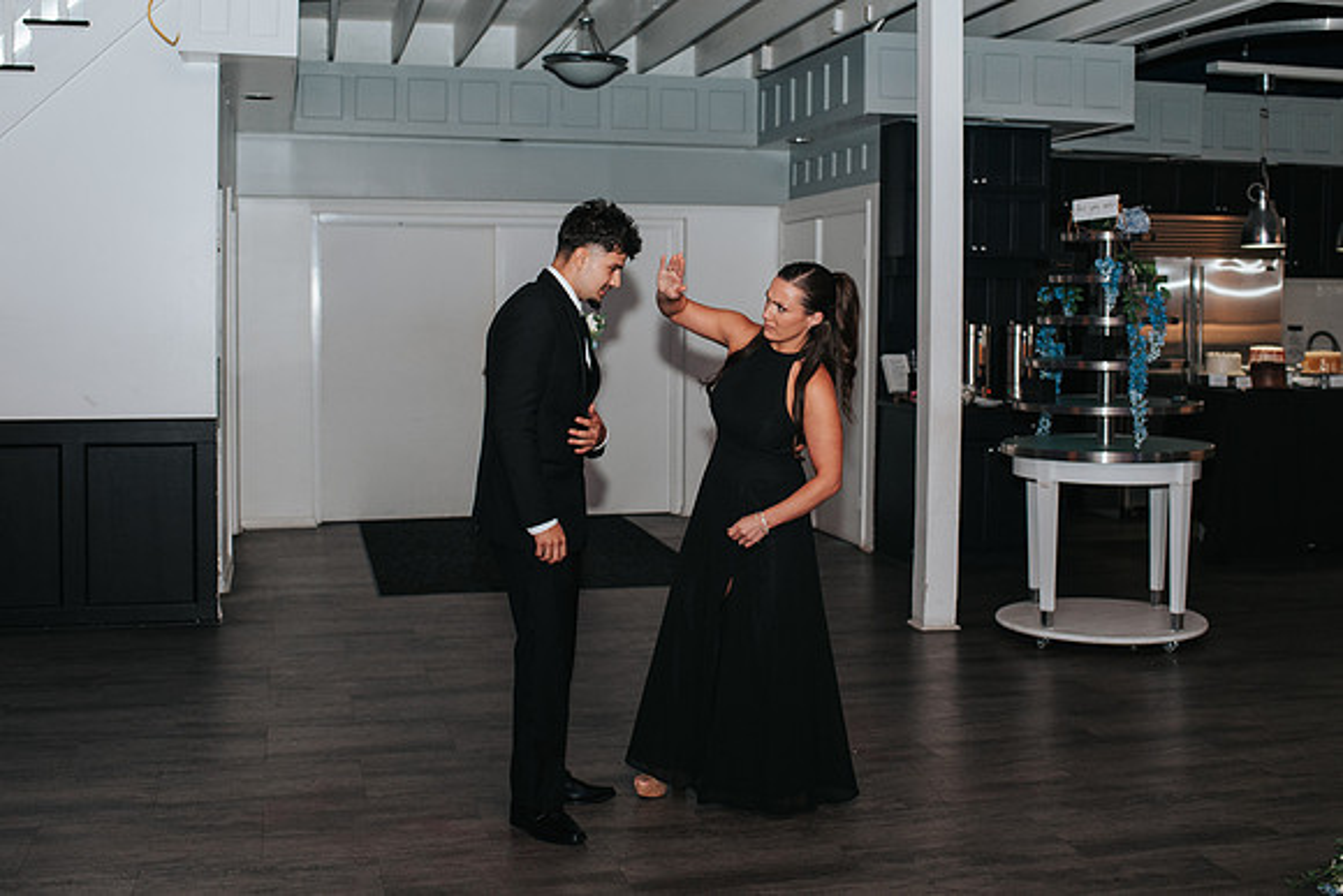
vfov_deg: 30.8
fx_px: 1622
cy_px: 372
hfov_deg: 45.0
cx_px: 672
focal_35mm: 43
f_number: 2.8
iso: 1000
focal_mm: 35
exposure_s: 1/200
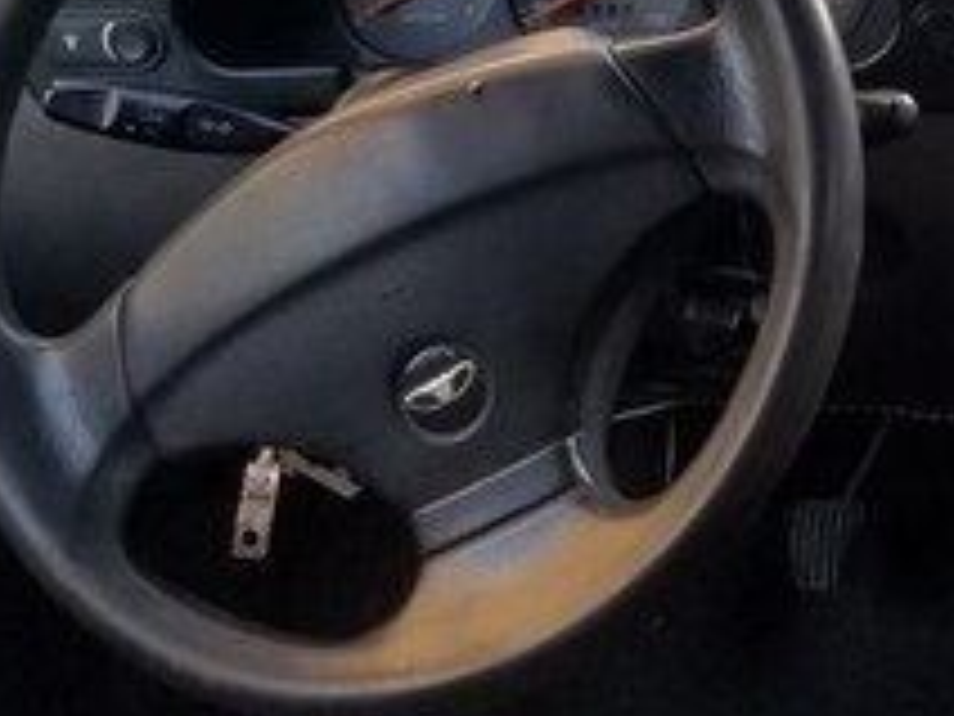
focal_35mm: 81
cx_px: 1076
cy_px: -182
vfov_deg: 17.2
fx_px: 2232
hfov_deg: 22.6
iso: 64
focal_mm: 4.2
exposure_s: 1/50
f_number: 1.7
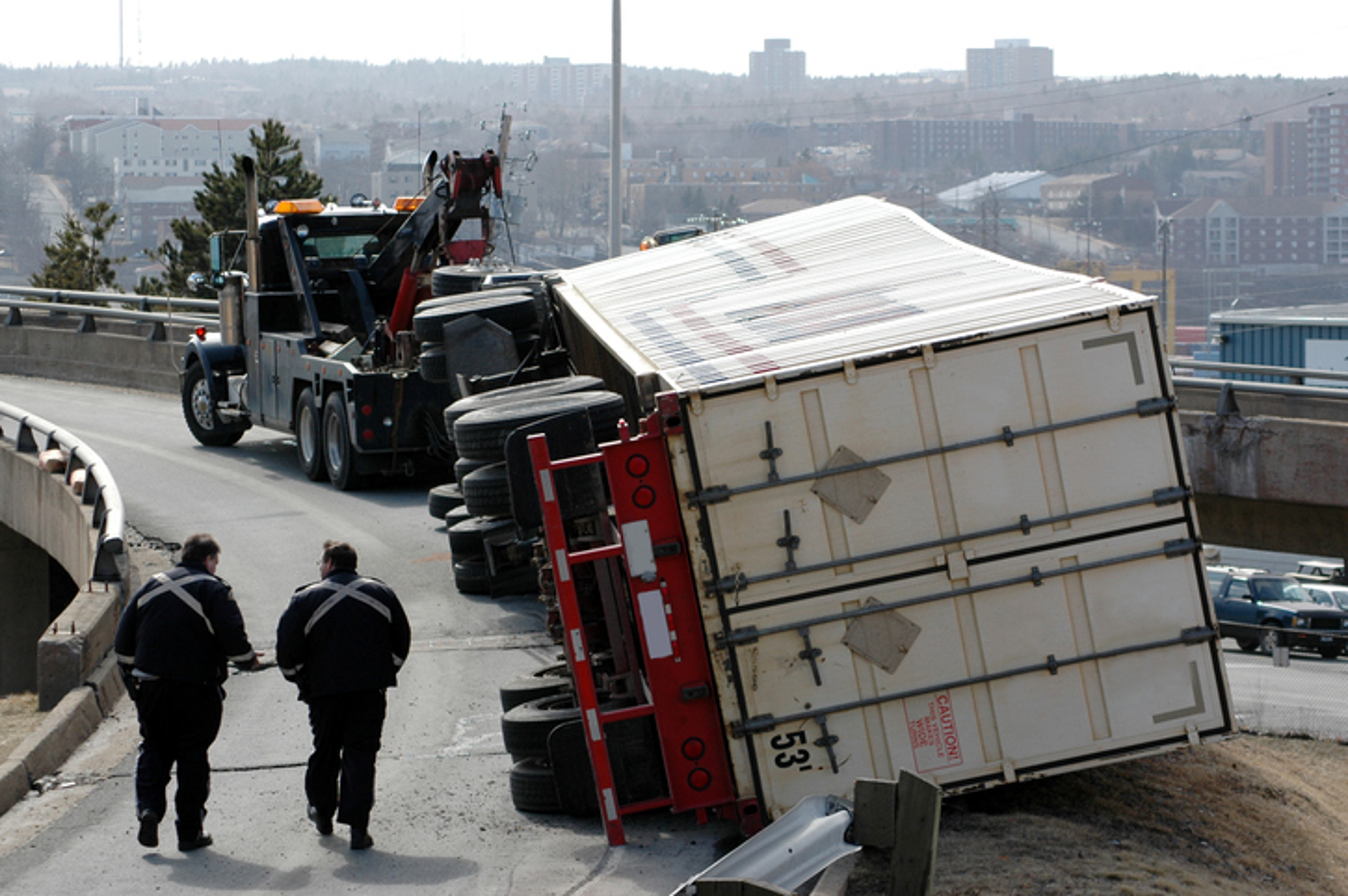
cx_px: 674
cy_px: 448
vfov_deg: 10.7
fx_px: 4770
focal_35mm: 128
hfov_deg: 16.1
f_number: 7.1
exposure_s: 1/500
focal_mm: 85
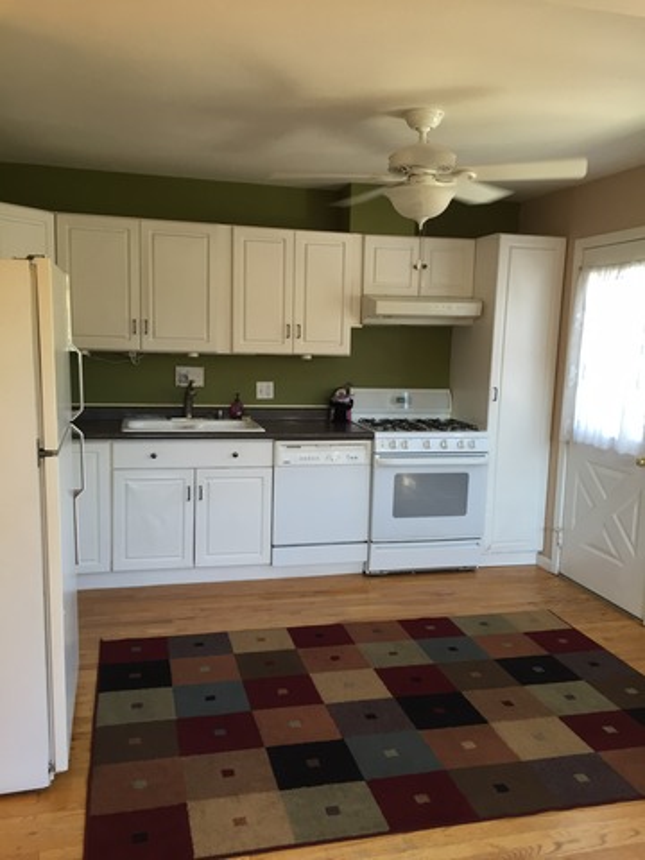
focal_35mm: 29
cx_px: 322
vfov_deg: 61.7
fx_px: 720
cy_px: 430
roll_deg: -0.8
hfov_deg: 48.2
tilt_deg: -8.5
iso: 64
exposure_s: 1/30
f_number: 2.2
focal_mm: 4.15
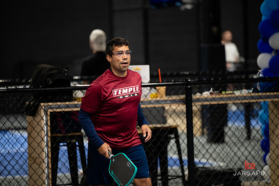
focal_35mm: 203
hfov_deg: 10.1
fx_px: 1576
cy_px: 93
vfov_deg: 6.7
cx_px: 140
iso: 1600
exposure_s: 1/500
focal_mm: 200
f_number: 2.8
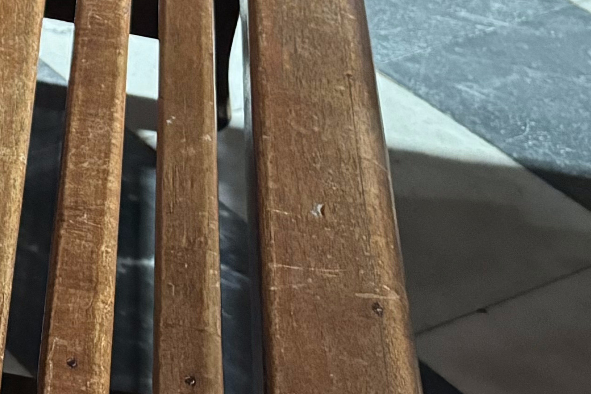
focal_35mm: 112
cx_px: -520
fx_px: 1839
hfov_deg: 15.4
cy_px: -349
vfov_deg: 11.3
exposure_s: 1/60
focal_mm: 6.86
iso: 800
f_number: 1.78
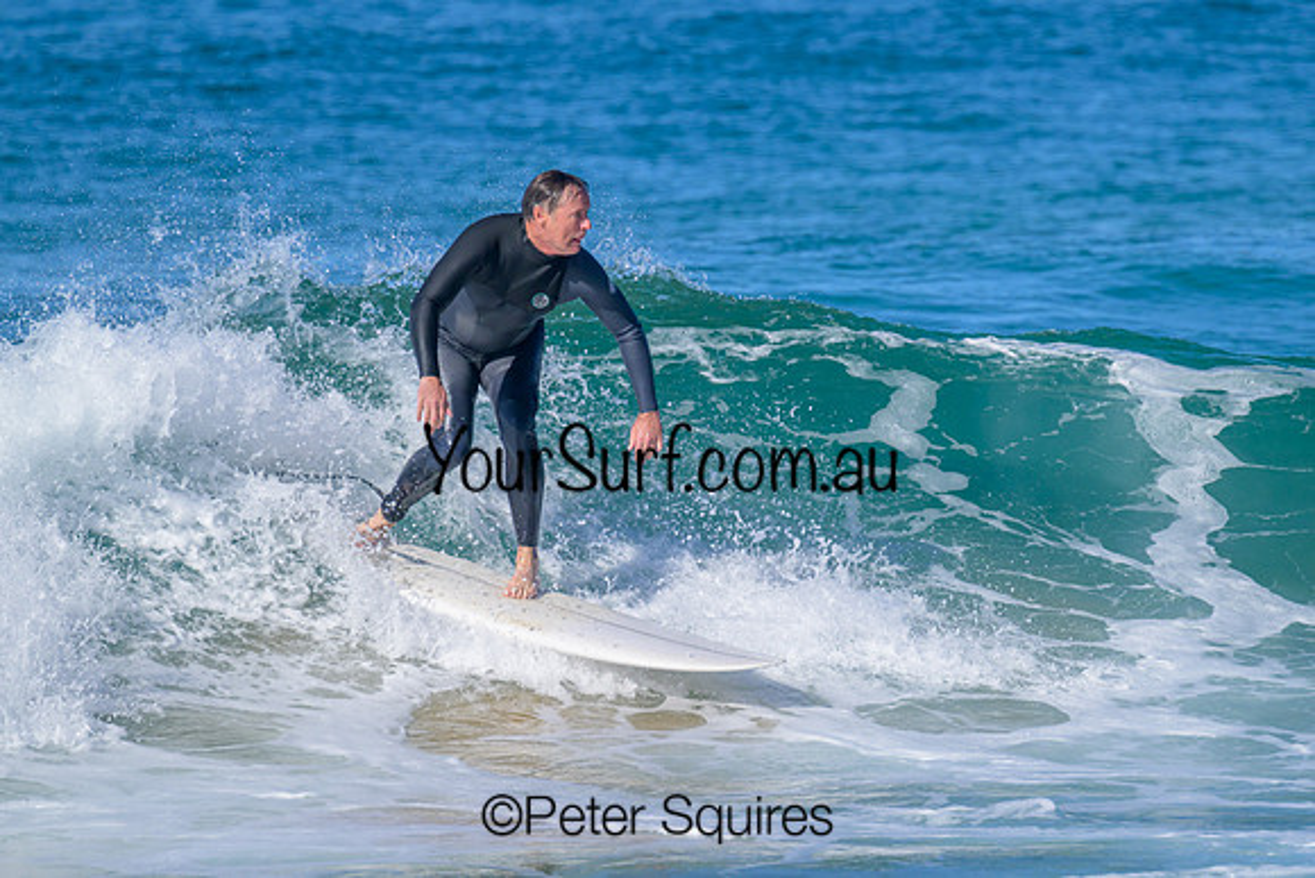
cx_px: 795
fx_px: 28137
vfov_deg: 1.8
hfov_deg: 2.7
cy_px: 414
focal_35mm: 770
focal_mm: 560
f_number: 8
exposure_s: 1/2000
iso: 400
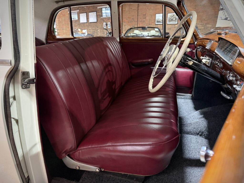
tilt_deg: -19.7
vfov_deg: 56.8
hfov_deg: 71.6
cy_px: 92
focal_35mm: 24
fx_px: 169
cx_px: 122
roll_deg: +0.1
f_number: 1.78
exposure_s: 1/25
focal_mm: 6.76
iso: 800
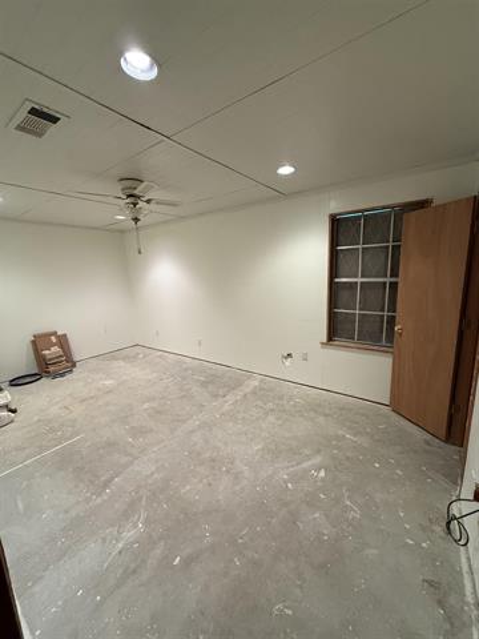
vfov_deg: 102.1
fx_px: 258
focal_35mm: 14
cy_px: 320
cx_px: 240
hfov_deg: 85.7
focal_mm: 2.22
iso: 320
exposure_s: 1/60
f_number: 2.2
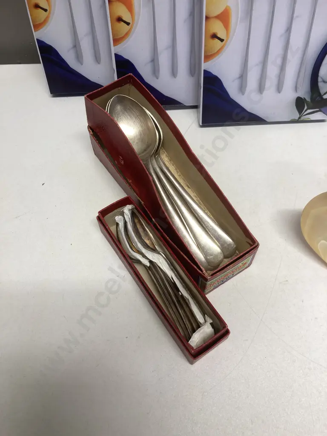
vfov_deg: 63.4
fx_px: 353
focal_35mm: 28
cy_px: 218
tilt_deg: -58.6
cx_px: 164
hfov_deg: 49.7
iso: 50
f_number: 1.8
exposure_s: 1/50
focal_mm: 3.99
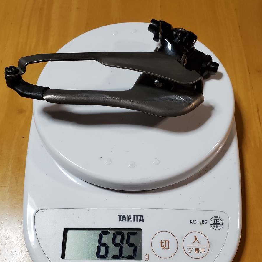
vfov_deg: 51.9
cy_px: 165
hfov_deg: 52.5
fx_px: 265
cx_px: 131
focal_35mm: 31
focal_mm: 4.3
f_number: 2.4
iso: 250
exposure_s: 1/40
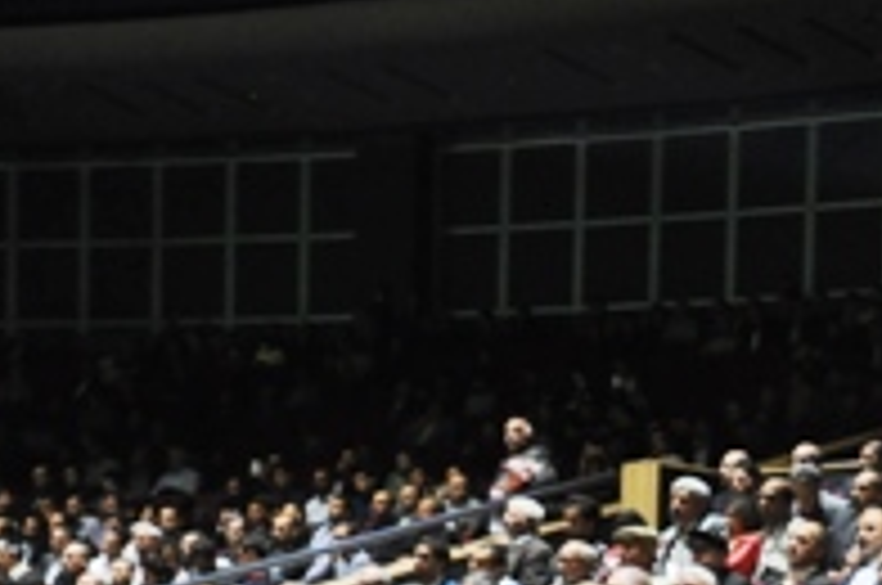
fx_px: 2642
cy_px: 934
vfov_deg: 11.9
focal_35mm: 108
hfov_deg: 18.2
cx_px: 976
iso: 1000
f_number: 3.8
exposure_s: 1/13
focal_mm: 22
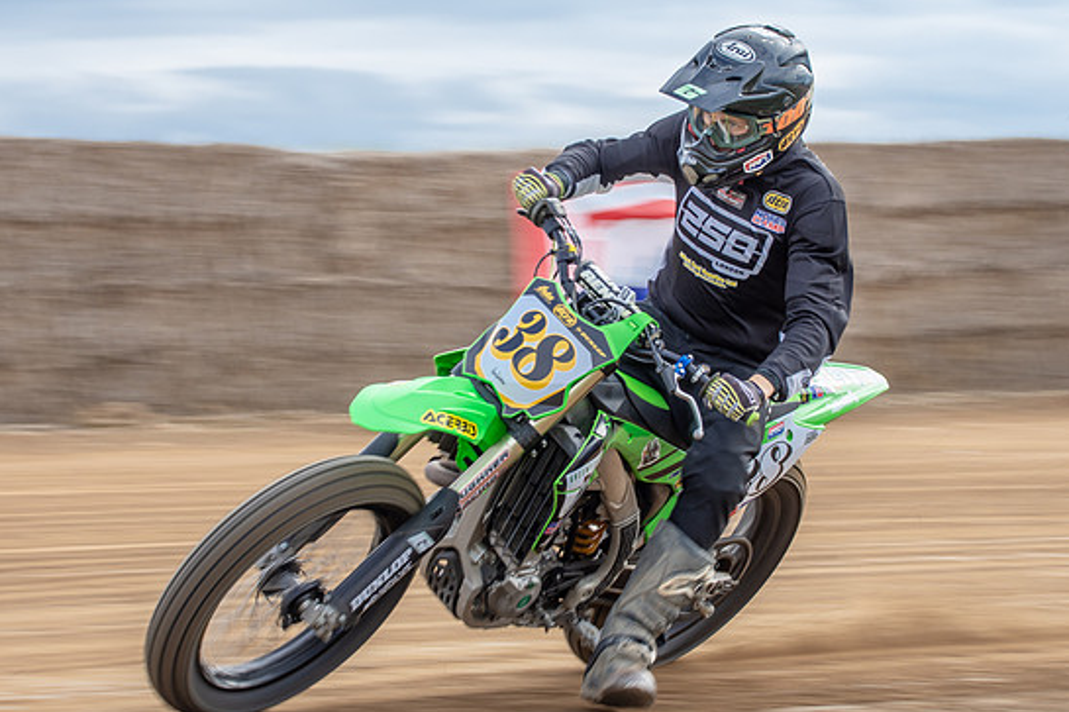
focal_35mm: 150
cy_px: 302
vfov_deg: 9.1
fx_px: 4453
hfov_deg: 13.7
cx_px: 556
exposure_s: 1/100
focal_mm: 78
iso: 125
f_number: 9
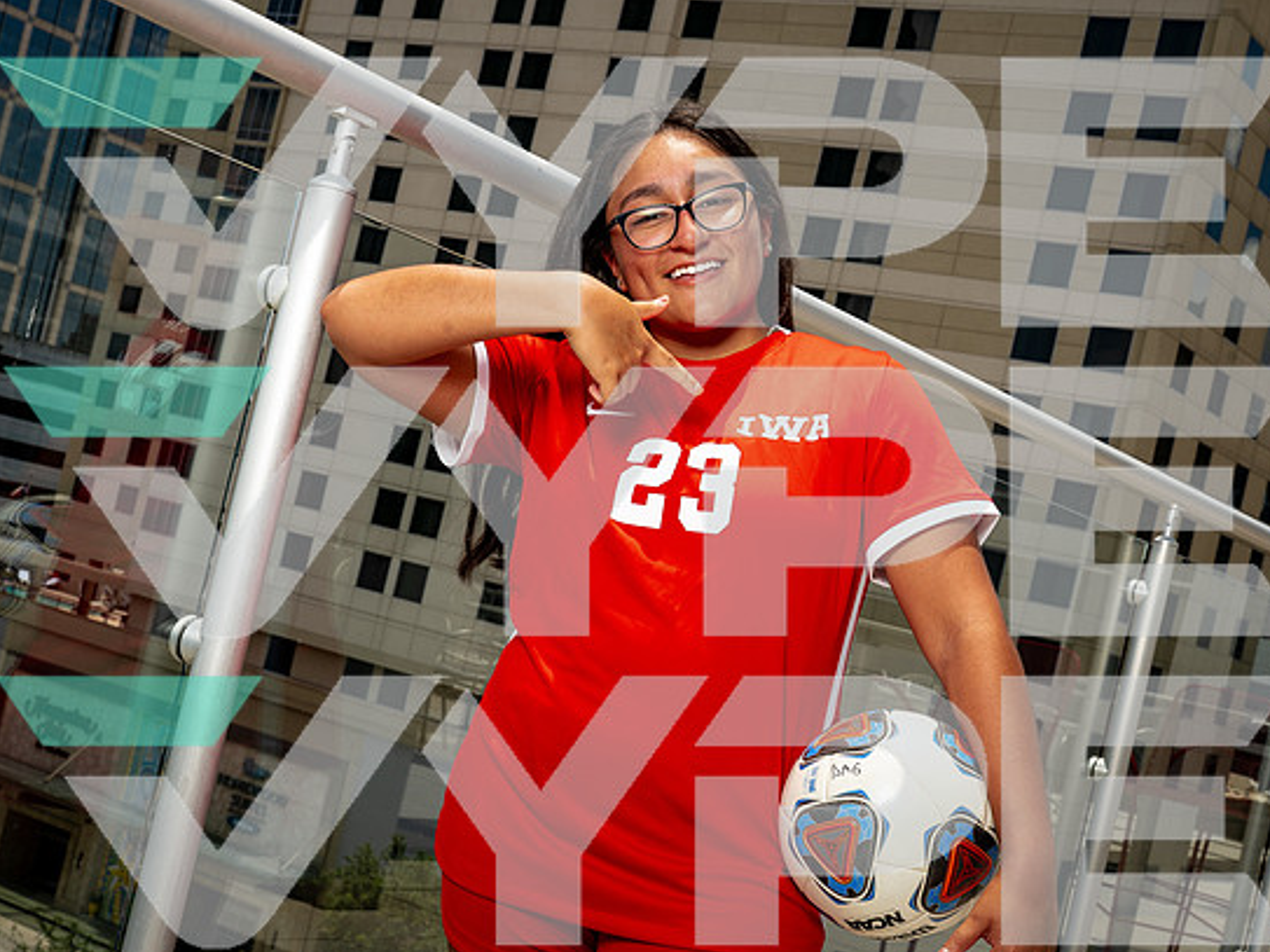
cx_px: 654
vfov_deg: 26.5
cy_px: 503
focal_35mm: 55
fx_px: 2017
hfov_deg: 34.9
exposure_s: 1/250
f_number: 11
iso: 125
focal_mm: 46
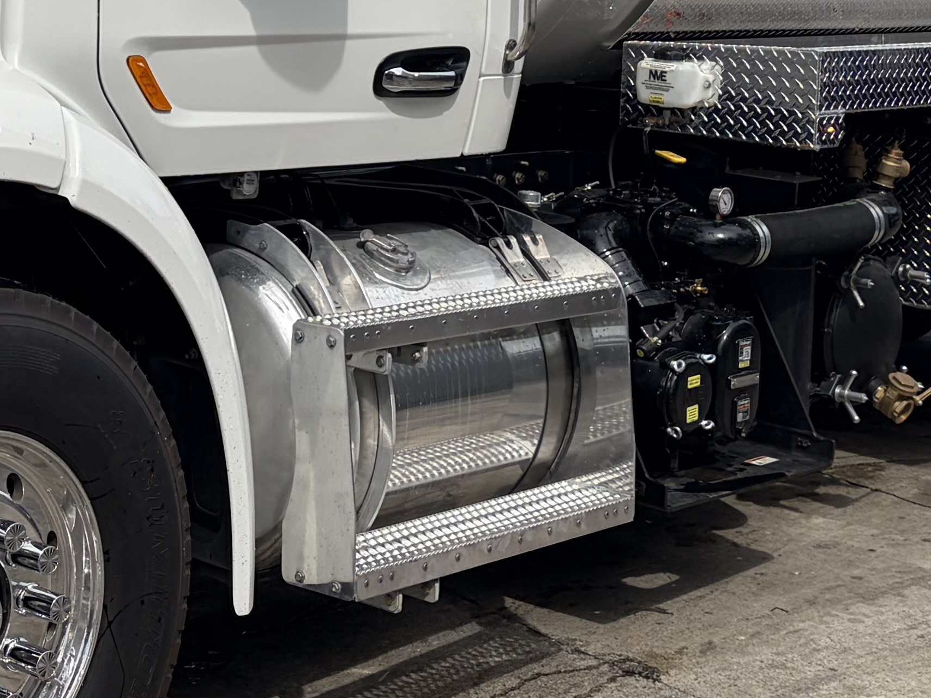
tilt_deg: +0.5
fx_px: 2340
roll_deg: -4.0
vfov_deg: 16.5
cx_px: 213
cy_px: -34
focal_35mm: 87
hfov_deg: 22.3
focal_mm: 5.96
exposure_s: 1/4950
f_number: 1.6
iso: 50
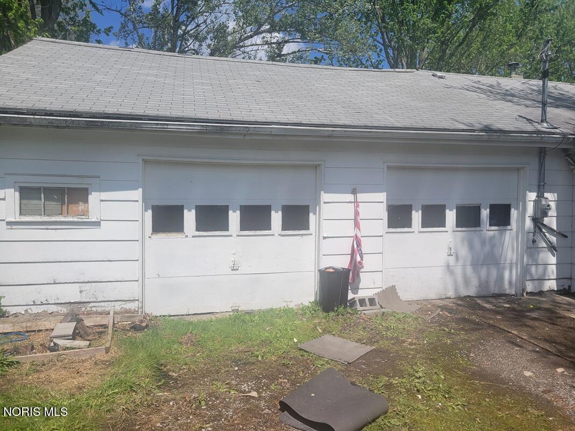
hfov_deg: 67.3
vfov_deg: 53.1
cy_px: 216
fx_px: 432
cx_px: 288
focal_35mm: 26
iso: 40
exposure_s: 1/3967
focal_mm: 5.4
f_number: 1.8
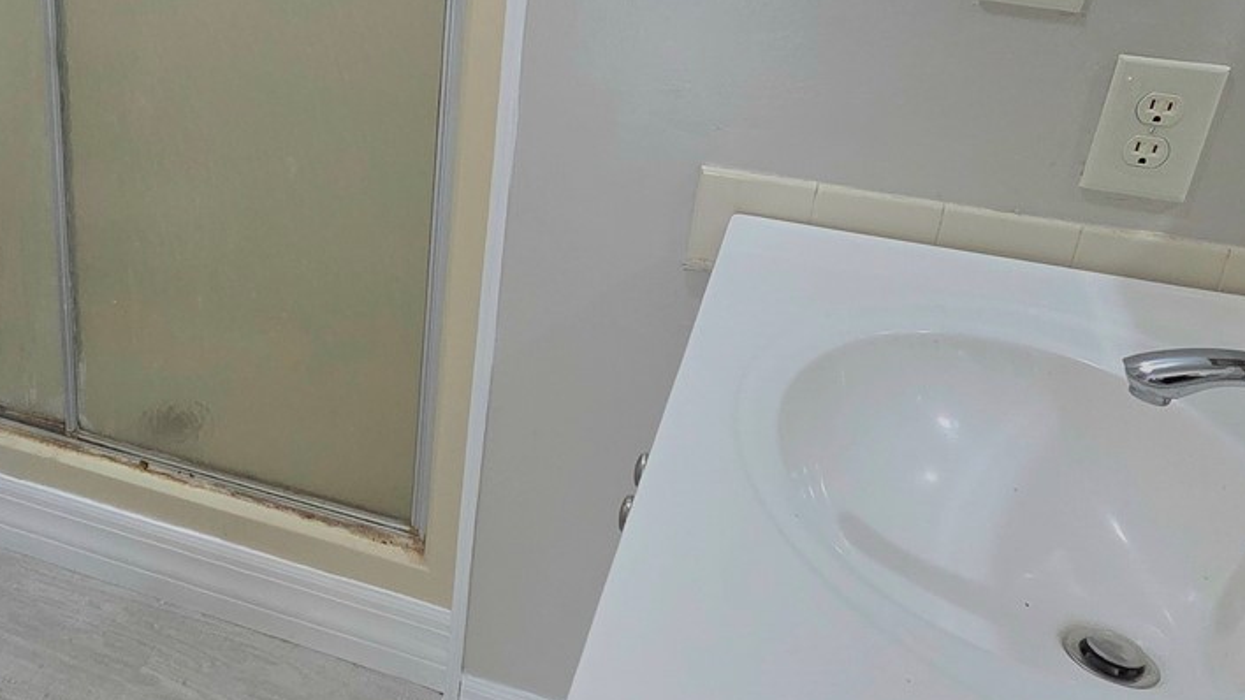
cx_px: 311
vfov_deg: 36.1
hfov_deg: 57.9
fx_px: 1056
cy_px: 202
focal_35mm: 32
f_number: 2.2
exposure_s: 1/60.2
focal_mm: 2.2
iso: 500
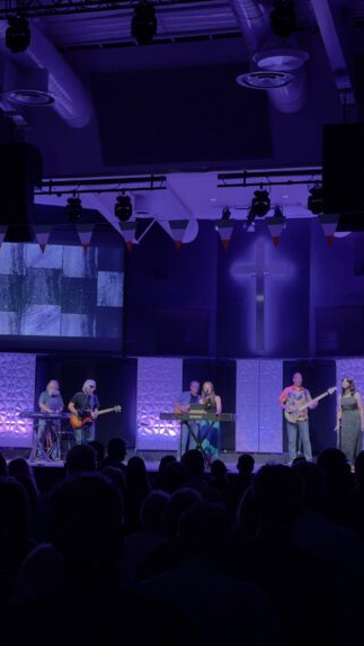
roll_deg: -2.6
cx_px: 118
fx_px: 1201
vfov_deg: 30.2
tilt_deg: +5.8
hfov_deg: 17.2
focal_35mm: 70
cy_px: 323
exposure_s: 1/60
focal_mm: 6.76
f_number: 1.78
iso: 200
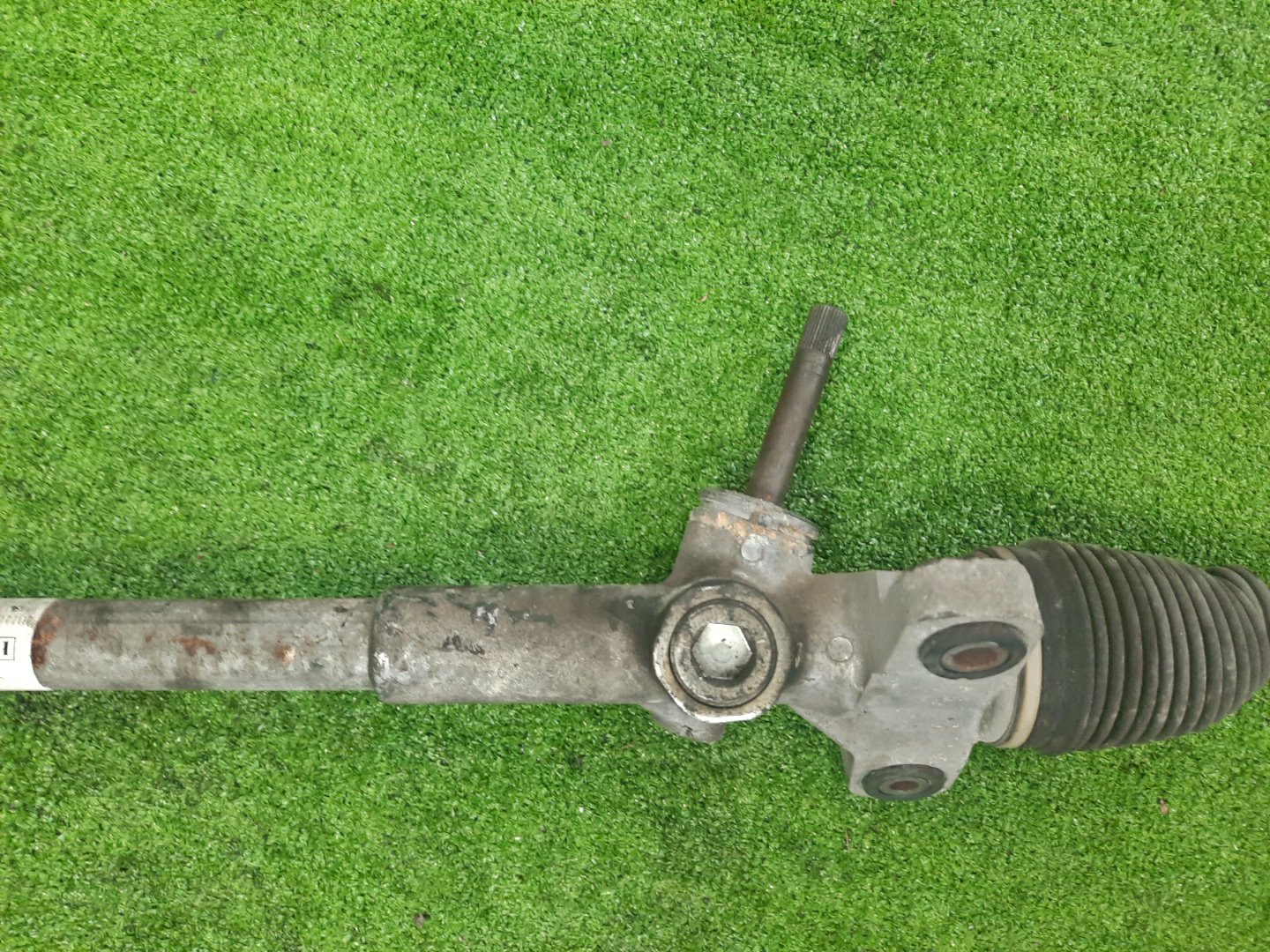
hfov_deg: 69.4
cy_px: 476
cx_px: 635
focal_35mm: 25
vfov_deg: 54.9
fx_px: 917
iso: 262
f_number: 2
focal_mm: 4.6
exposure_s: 1/33
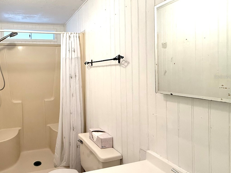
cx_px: 54
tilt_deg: -0.9
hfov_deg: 70.5
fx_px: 147
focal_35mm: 22
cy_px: 77
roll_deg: +1.6
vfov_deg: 60.9
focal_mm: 2.22
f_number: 2.2
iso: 250
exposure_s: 1/120
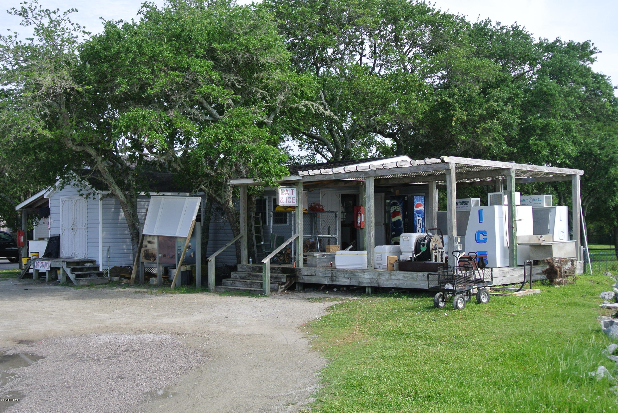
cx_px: 309
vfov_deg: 30.6
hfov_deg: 44.5
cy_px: 206
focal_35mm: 44
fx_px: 756
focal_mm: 16.3
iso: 100
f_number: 4.5
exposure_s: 1/400
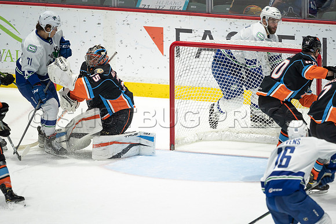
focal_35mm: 649
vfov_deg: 2.1
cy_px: 112
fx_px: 6061
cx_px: 168
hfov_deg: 3.2
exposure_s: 1/640
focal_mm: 600
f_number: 4
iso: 1600
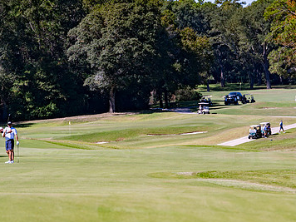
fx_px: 2993
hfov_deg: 5.7
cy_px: 115
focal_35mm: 350
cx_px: 86
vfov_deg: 4.2
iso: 100
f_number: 4
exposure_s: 1/1000
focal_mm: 165
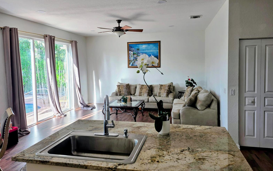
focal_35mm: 25
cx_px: 136
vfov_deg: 49.1
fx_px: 186
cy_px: 73
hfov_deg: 72.5
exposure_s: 1/180
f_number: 1.7
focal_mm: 6.25
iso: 32
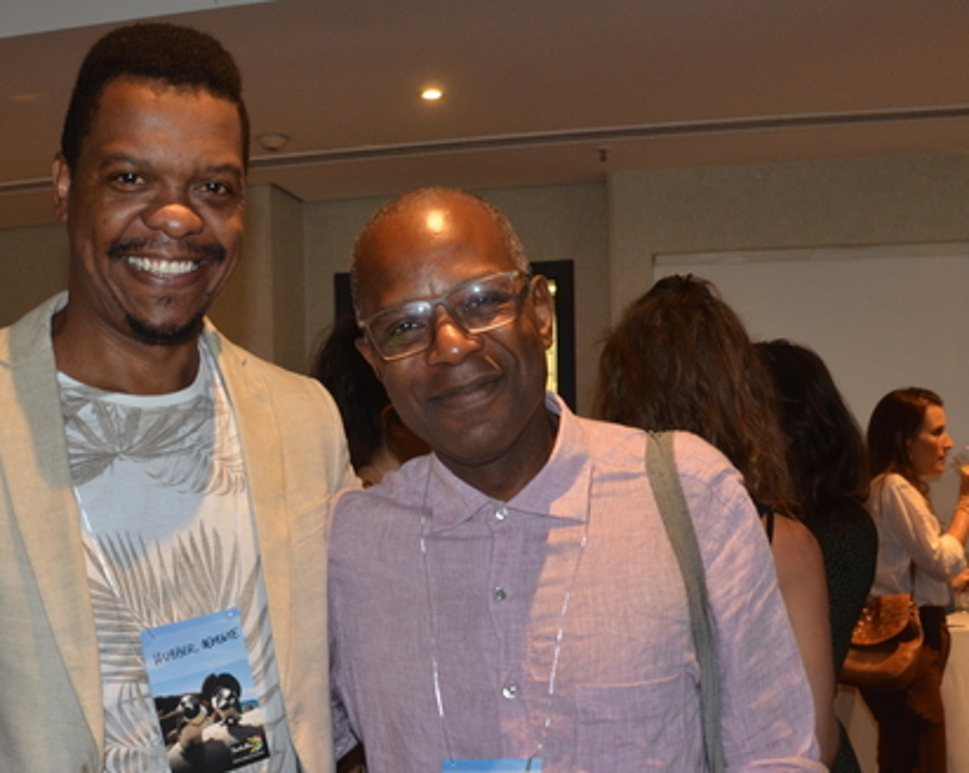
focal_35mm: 43
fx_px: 1232
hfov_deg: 42.6
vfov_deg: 34.6
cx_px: 362
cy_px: 500
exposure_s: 1/60
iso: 800
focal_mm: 18
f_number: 3.5
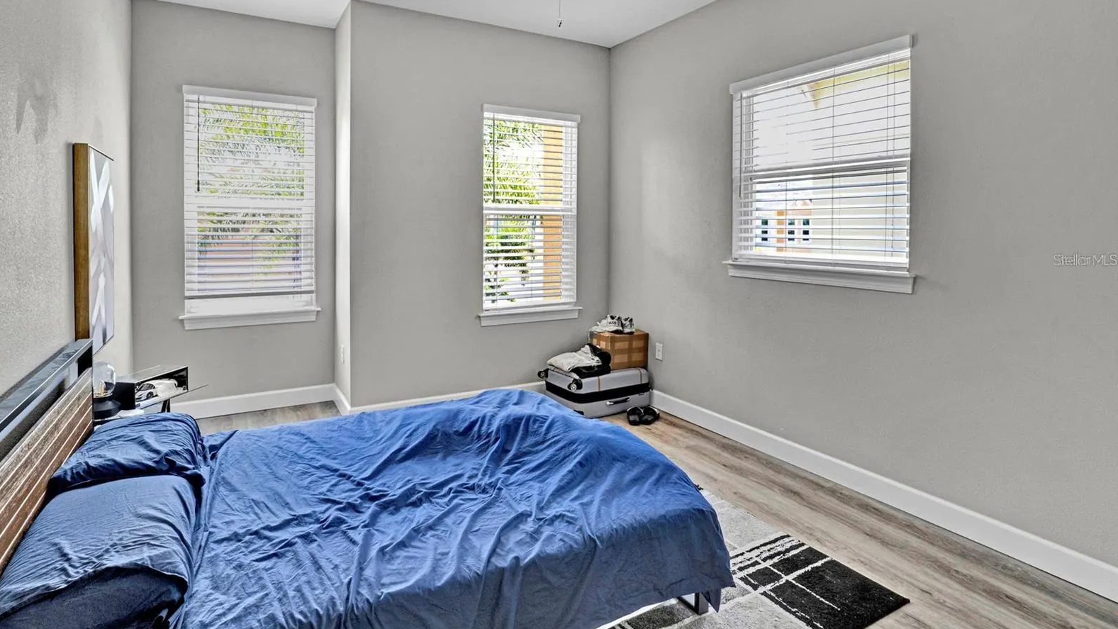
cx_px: 553
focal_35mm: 18
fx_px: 520
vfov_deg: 61.9
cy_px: 260
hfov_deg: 94.2
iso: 320
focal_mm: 11
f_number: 16
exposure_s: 1/6
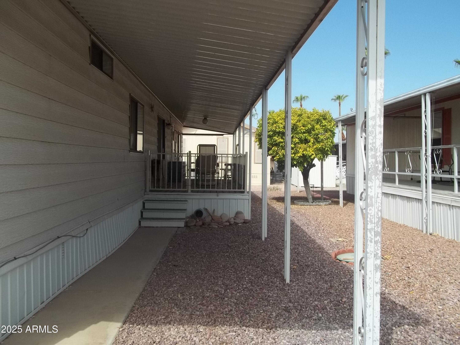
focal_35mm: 32
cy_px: 172
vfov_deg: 44.2
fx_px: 425
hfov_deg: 56.8
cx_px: 230
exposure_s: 1/160
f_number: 8.8
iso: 64
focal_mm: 5.7
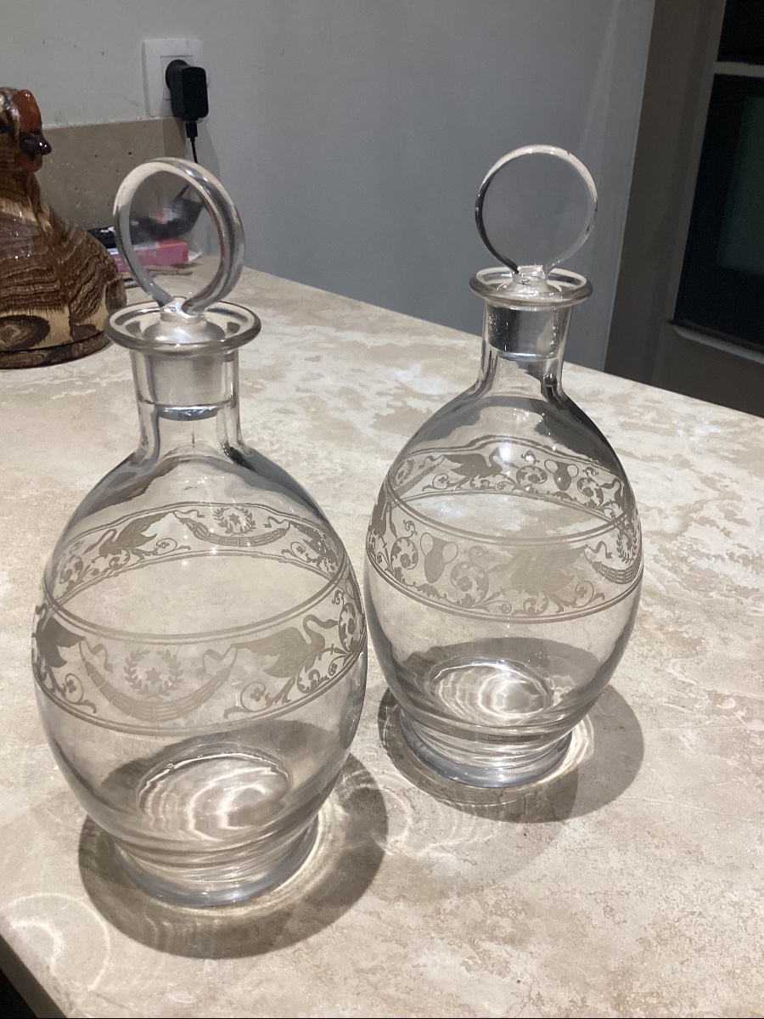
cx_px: 382
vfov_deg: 58.4
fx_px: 912
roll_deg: -1.2
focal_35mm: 31
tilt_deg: -28.6
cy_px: 510
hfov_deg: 45.4
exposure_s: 1/60
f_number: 2.4
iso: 160
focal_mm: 3.3
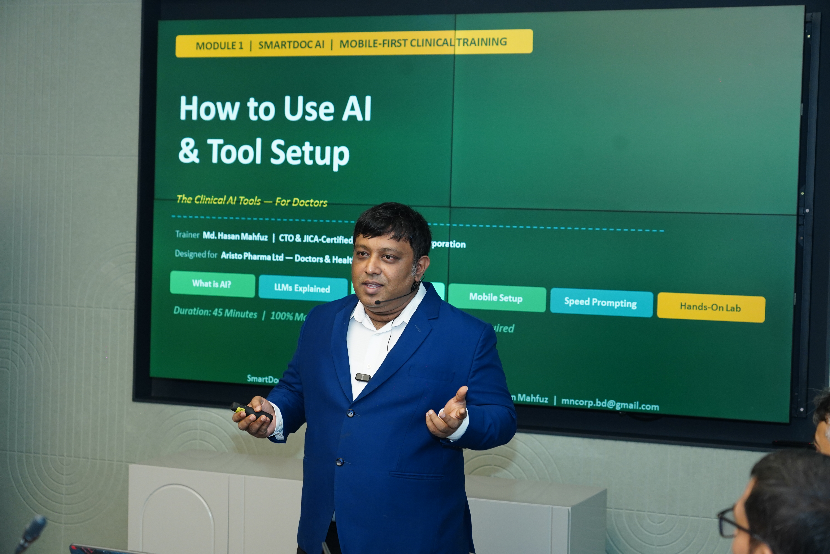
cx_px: 415
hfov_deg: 29.7
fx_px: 1568
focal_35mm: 68
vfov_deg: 20.0
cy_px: 277
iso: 1600
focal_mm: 68
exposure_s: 1/160
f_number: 5
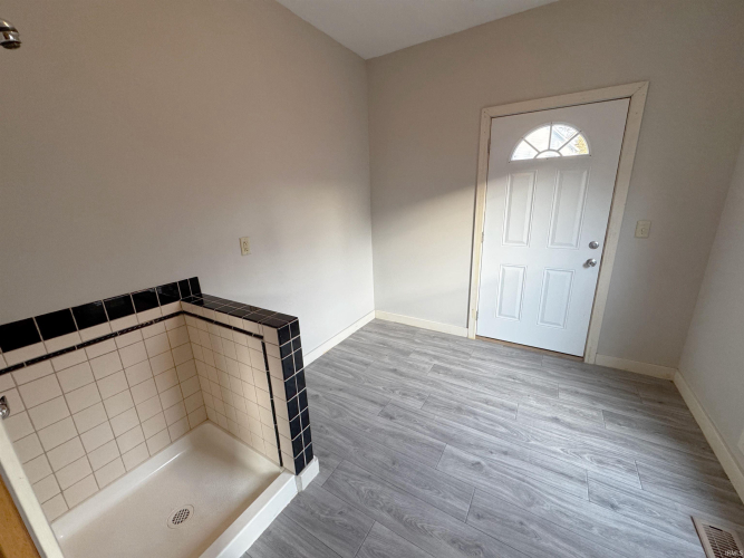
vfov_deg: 85.7
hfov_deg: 102.1
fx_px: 301
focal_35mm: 14
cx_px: 372
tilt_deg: -16.6
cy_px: 279
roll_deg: +1.4
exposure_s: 1/120
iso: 250
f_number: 2.2
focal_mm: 2.22
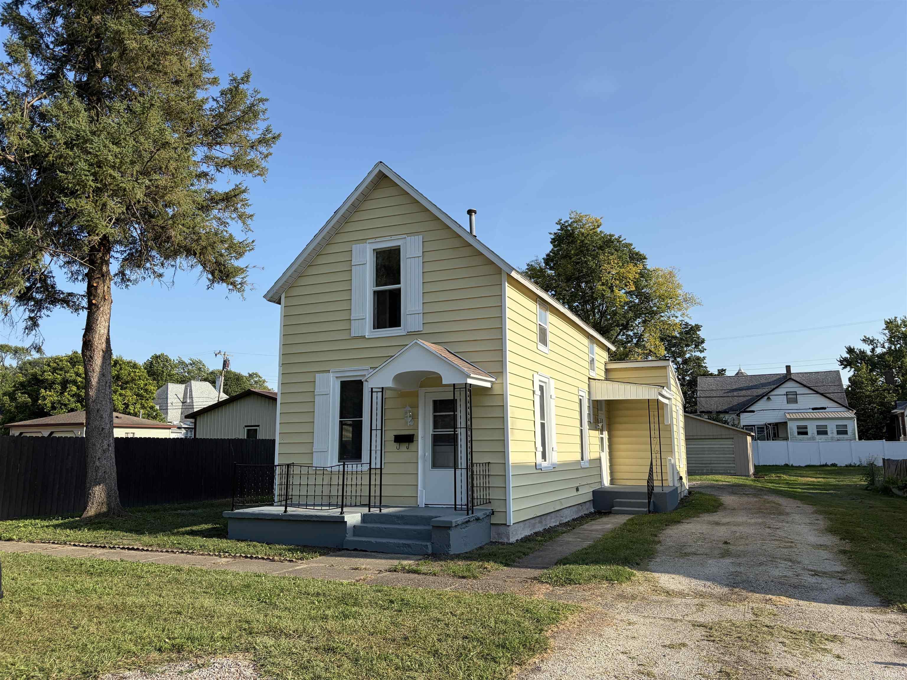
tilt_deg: +9.5
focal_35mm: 26
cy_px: 340
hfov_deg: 67.3
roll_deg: +1.1
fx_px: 681
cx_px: 454
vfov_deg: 53.1
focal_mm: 5.96
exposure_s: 1/2451
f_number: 1.6
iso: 50
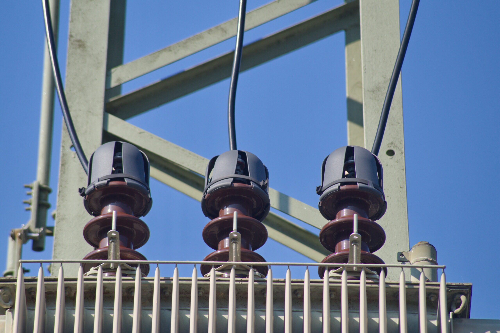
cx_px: 250
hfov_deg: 6.9
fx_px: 4164
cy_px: 166
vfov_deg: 4.6
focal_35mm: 300
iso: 100
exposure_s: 1/400
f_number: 7.1
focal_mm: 200
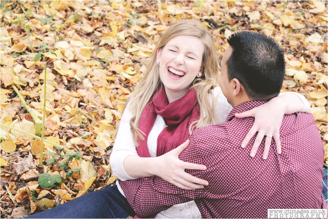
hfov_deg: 23.9
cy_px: 110
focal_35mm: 85
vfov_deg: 16.1
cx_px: 164
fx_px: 774
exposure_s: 1/125
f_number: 7.1
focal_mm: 85
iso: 800
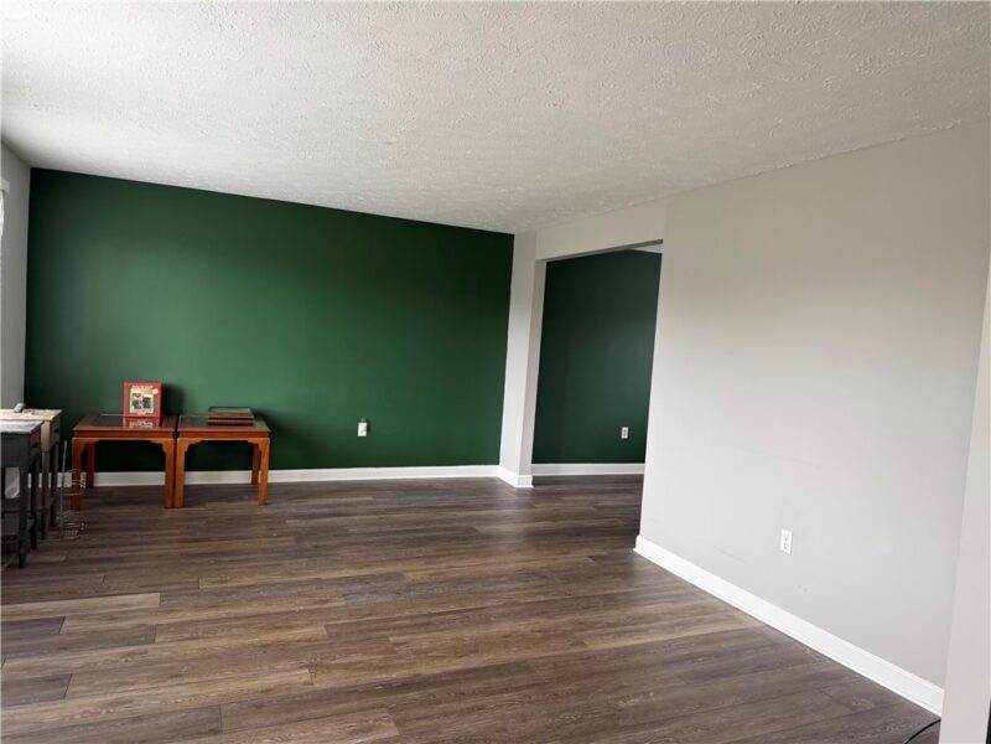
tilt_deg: -4.1
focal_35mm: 24
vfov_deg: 56.8
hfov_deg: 71.6
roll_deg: -3.3
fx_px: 687
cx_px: 496
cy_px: 372
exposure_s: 1/60
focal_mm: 6.76
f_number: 1.78
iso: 200
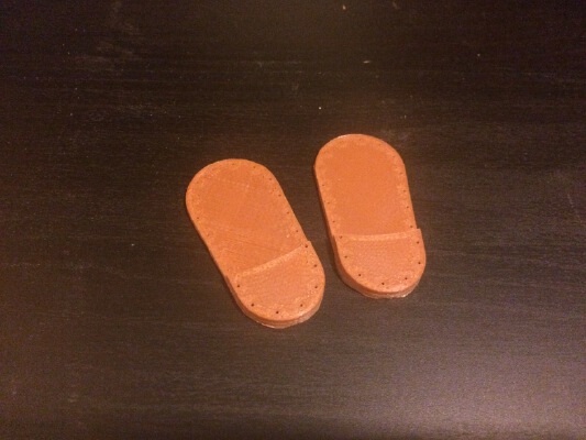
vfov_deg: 48.2
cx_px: 293
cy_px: 220
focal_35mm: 29
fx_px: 491
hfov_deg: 61.6
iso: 640
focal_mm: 4.15
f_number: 2.2
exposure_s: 1/15
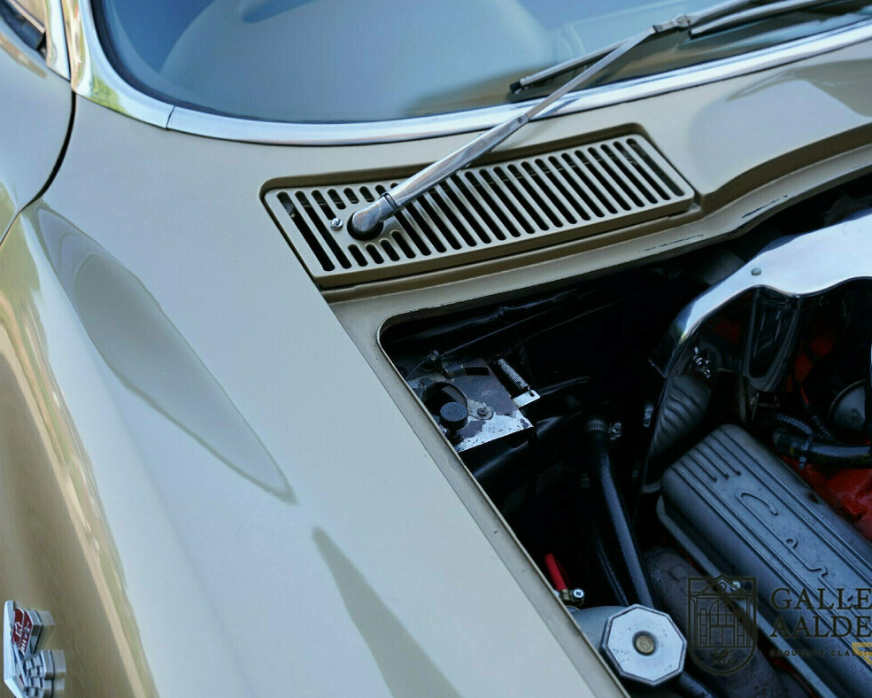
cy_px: 349
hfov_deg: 38.3
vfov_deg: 31.1
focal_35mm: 49
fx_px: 1254
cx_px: 462
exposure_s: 1/160
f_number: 4
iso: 125
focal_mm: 42.5
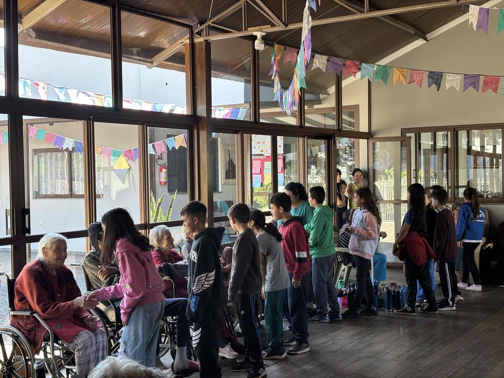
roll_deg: +1.4
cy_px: 189
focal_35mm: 52
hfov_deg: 36.8
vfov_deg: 28.0
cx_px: 252
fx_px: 757
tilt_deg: -0.6
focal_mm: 5.96
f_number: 1.6
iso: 50
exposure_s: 1/74
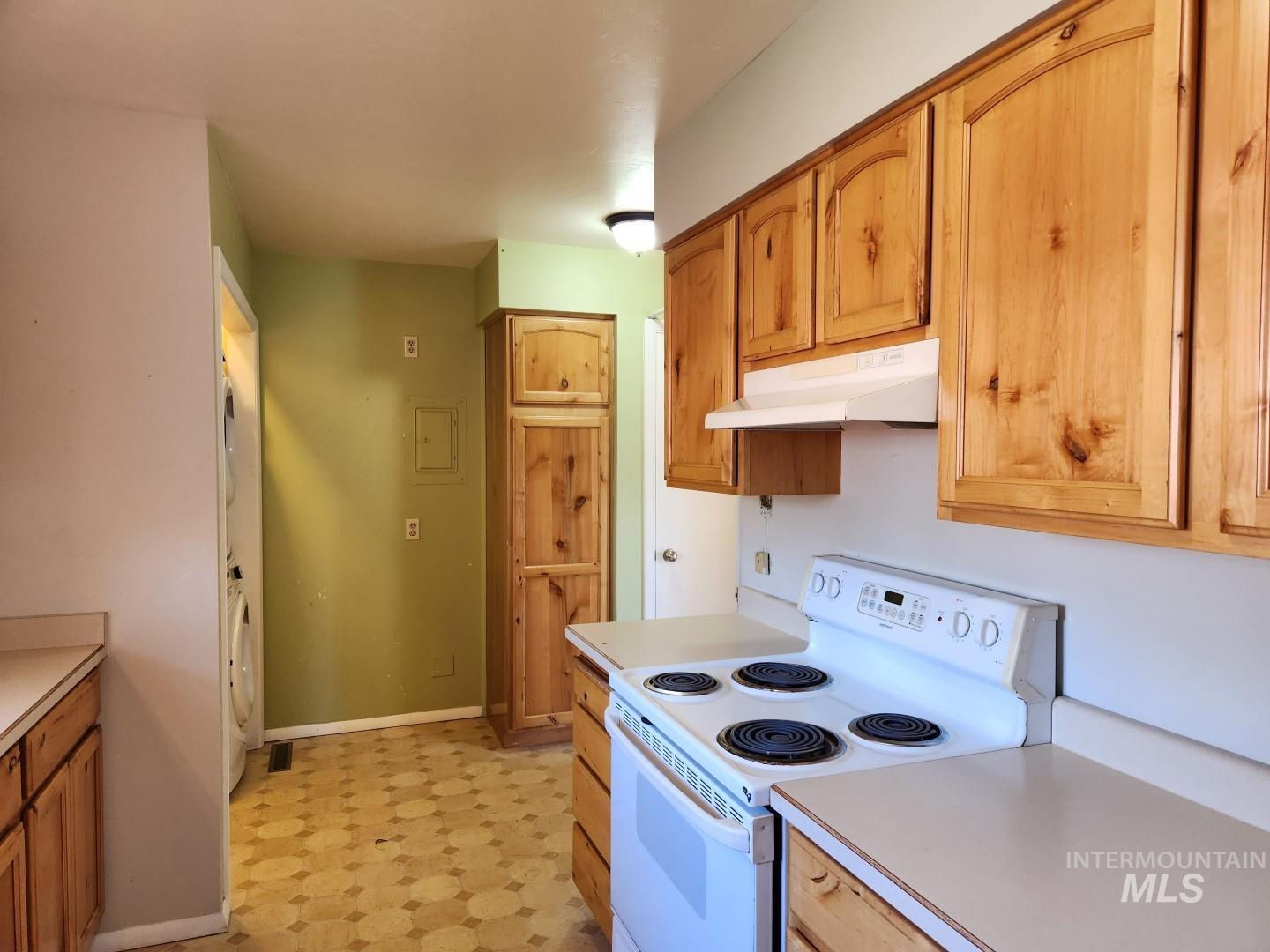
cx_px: 635
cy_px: 476
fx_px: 844
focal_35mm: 23
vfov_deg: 58.9
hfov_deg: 73.9
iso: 200
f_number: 1.8
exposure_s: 1/120
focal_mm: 5.4
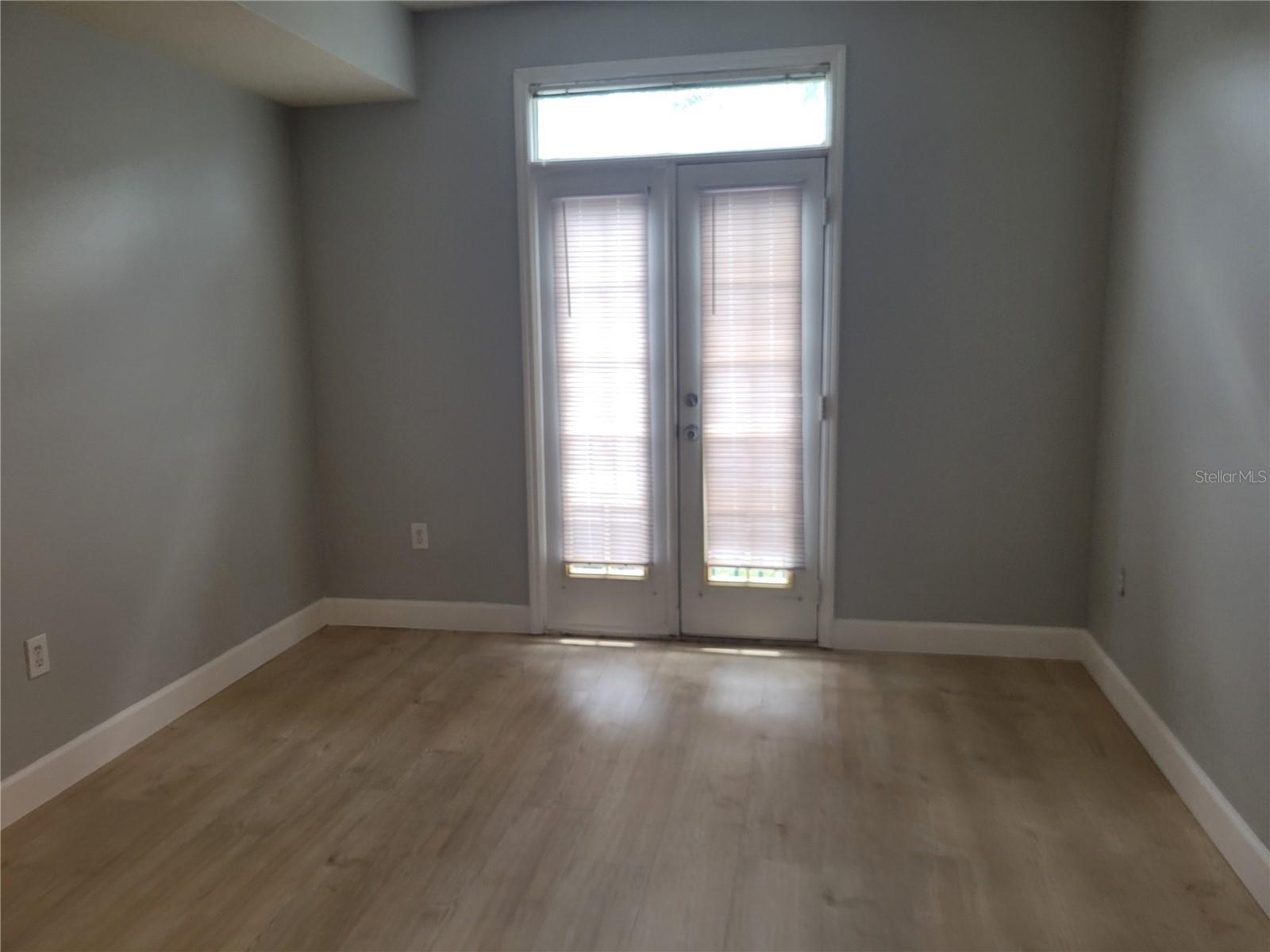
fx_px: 954
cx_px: 635
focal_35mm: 26
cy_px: 476
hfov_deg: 67.3
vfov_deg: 53.1
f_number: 1.8
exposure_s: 1/120
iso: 100
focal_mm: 5.4
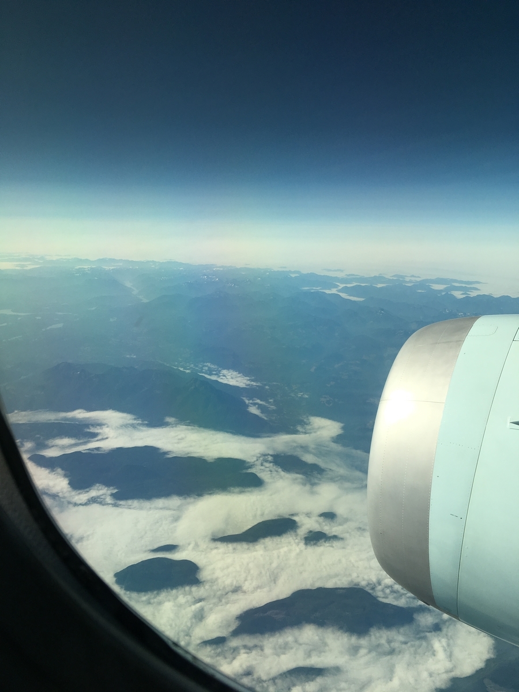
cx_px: 260
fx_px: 580
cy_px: 346
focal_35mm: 29
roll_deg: -1.9
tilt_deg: -13.7
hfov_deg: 48.2
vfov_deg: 61.7
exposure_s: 1/1350
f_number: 2.2
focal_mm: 4.15
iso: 25
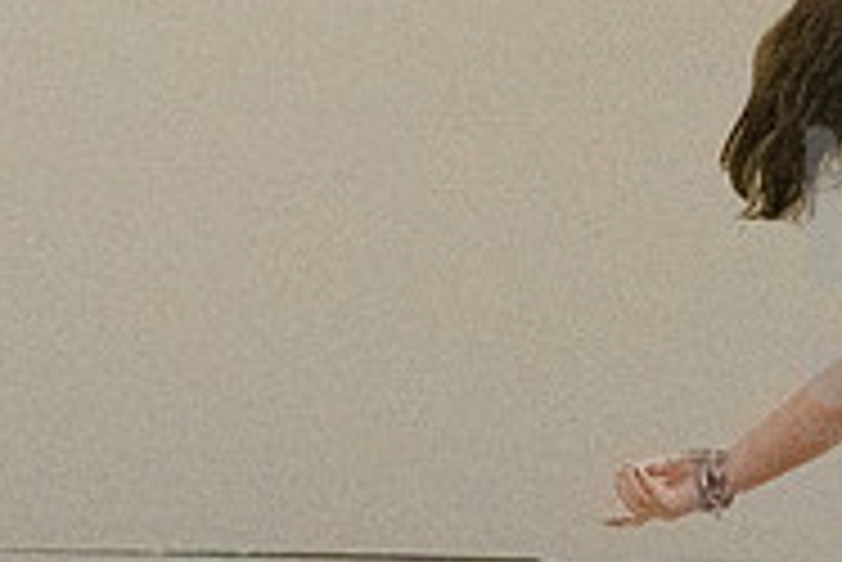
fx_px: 14652
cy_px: 288
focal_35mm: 626
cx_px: 941
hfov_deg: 3.3
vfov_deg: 2.2
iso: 10000
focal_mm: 135
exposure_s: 1/1250
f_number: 4
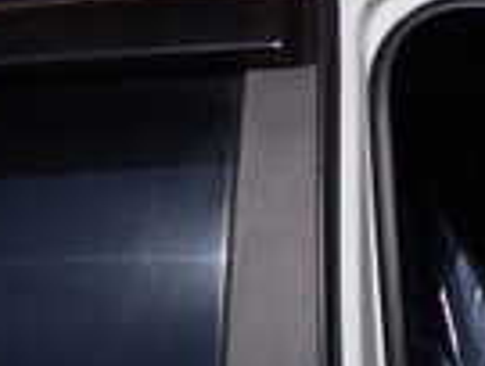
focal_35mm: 133
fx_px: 1868
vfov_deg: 10.4
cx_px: -7
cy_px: 700
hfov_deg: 14.5
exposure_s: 1/400
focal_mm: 5.4
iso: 100
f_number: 9
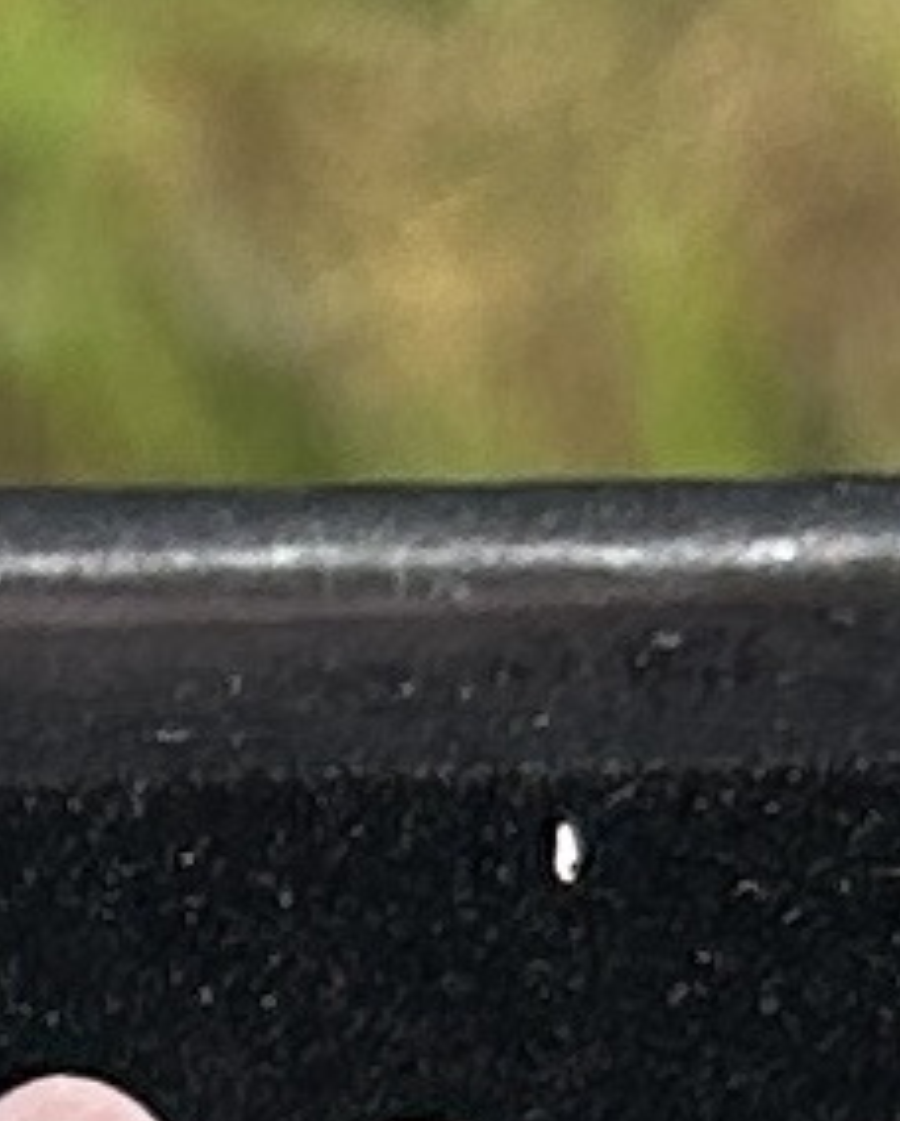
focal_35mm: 148
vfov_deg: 10.0
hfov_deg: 10.1
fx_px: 4917
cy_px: 3270
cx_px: -426
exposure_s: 1/3460
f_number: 1.5
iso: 50
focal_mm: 5.7
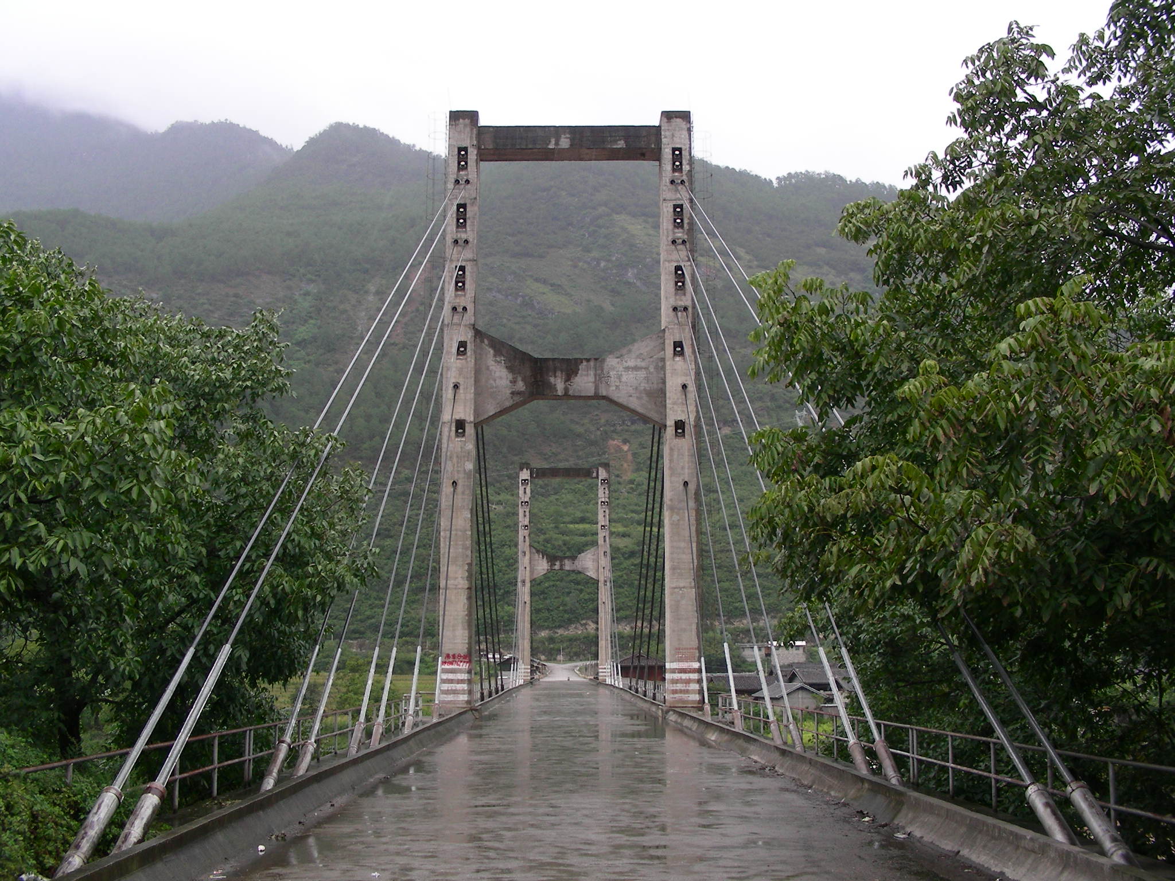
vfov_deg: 37.7
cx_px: 588
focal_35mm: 38
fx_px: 1290
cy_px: 440
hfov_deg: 49.0
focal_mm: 6.3
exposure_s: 1/100
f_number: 4
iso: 50
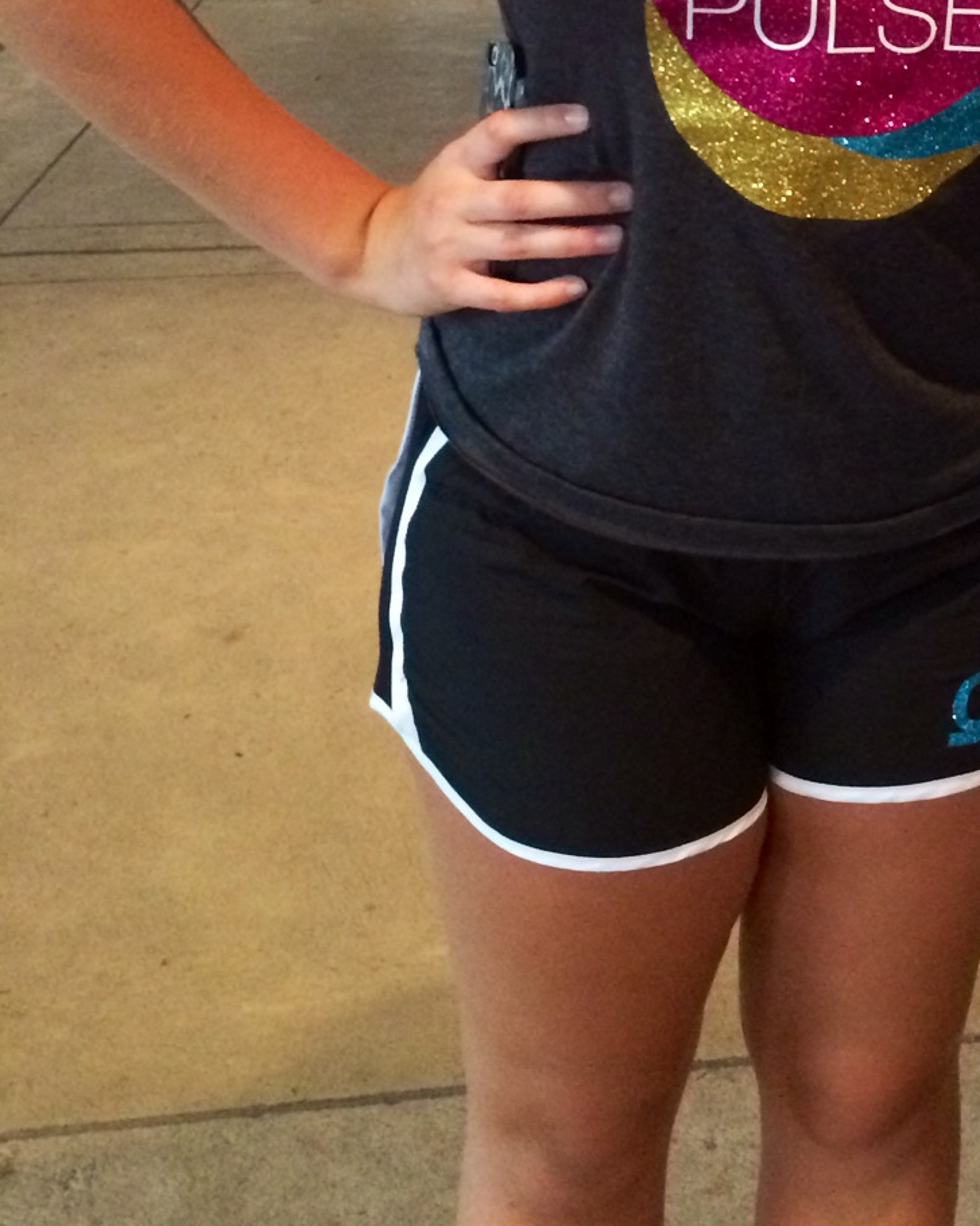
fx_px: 2393
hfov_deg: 22.1
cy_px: 123
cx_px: 1022
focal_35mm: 66
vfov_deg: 27.7
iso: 500
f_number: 2.2
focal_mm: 4.12
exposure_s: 1/15
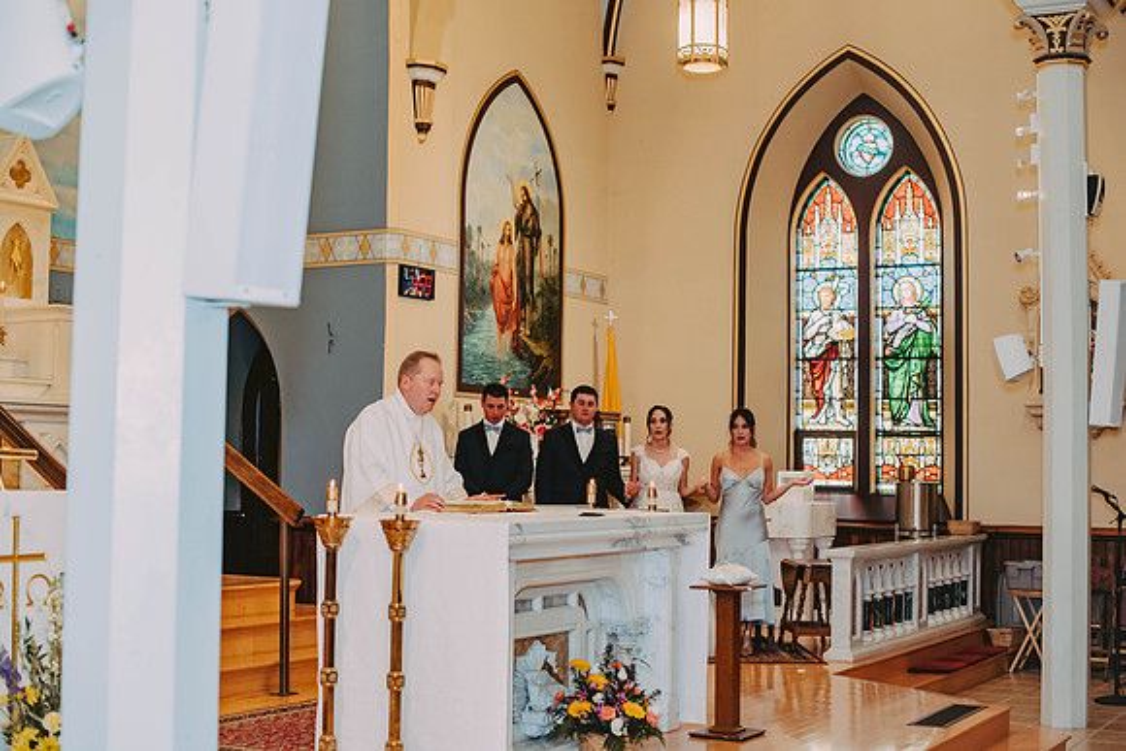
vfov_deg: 27.0
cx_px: 563
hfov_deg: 39.6
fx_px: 1564
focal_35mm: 50
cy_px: 376
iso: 800
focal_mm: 50
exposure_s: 1/125
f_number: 2.8
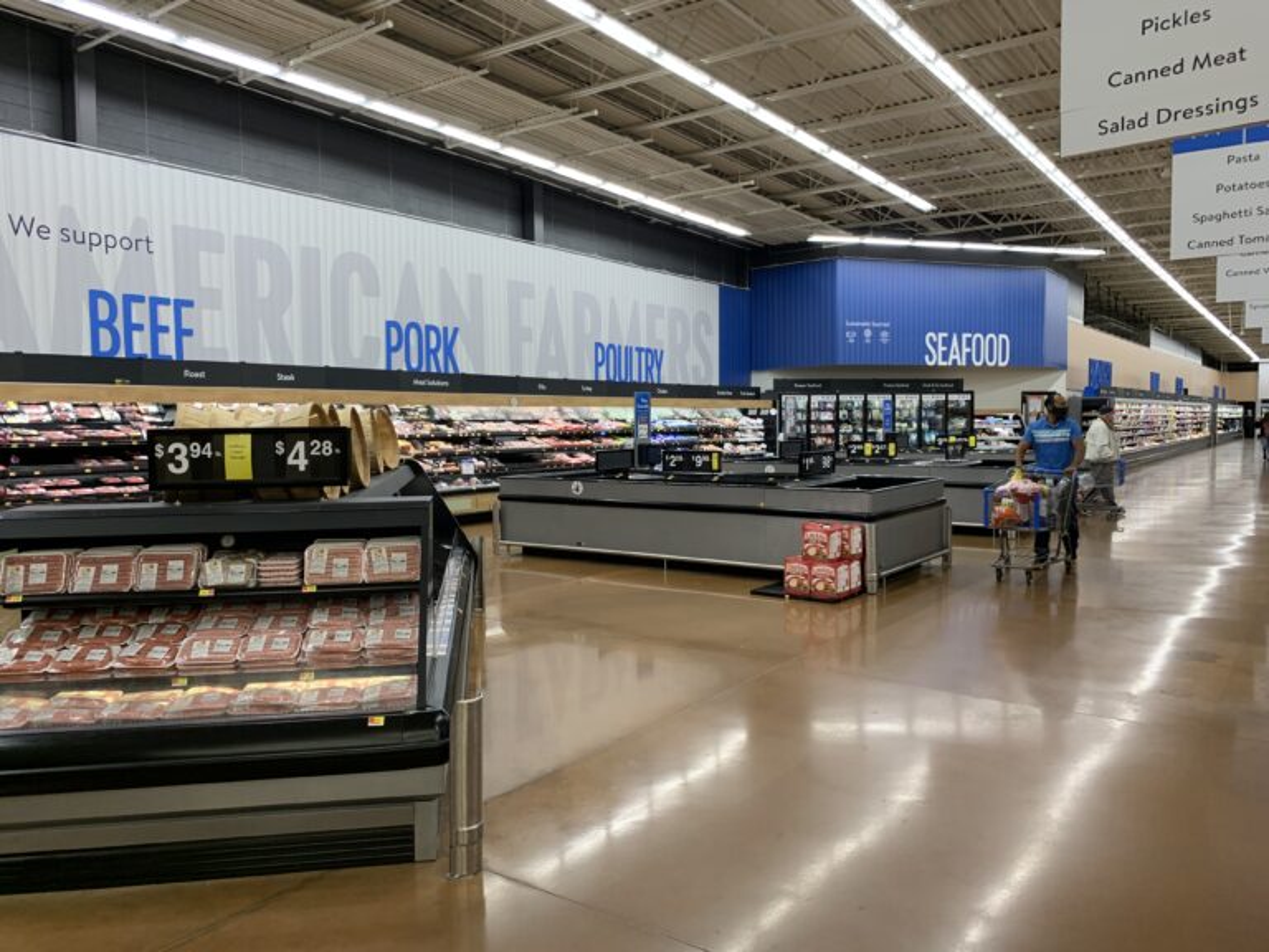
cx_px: 634
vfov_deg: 53.1
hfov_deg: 67.3
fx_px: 953
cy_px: 476
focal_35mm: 26
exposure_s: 1/103
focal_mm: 4.25
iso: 100
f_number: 1.8
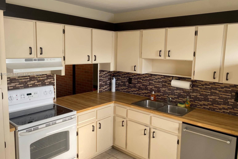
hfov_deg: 65.5
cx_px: 116
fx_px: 185
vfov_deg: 46.4
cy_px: 75
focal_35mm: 28
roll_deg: -1.0
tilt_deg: -6.3
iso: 50
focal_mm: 4.25
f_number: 1.8
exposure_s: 1/121
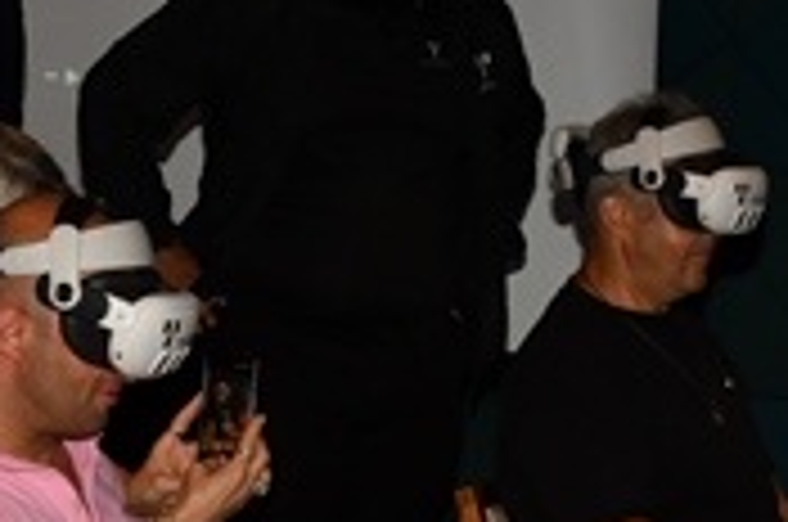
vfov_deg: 7.8
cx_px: 54
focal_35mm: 174
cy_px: 466
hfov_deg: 11.7
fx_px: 3802
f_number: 5.6
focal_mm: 38
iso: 640
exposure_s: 1/125
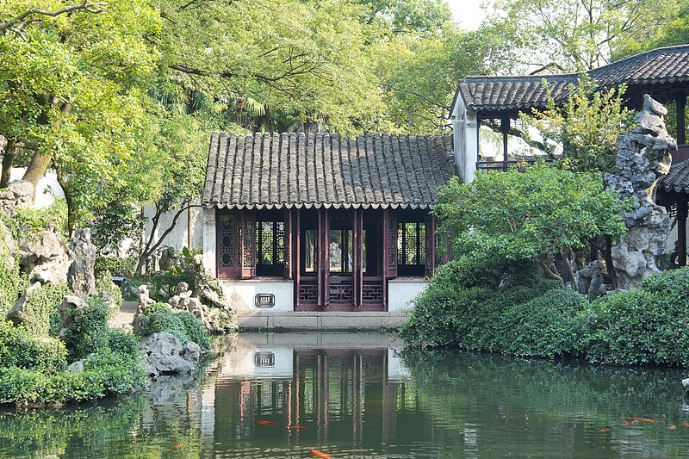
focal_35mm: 64
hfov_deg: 31.4
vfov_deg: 21.2
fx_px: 1225
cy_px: 230
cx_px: 344
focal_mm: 64
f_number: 8
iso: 250
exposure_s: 1/80
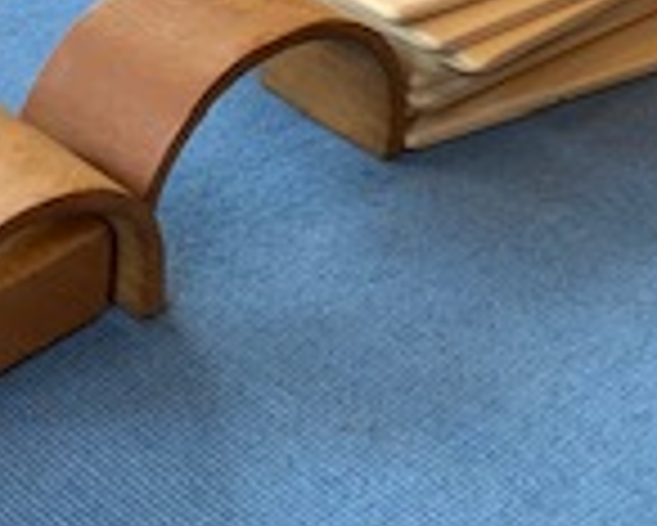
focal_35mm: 124
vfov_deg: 12.2
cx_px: -144
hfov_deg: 14.9
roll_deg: -1.8
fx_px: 2413
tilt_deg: -27.6
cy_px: -67
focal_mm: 3
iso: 64
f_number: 1.8
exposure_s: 1/50
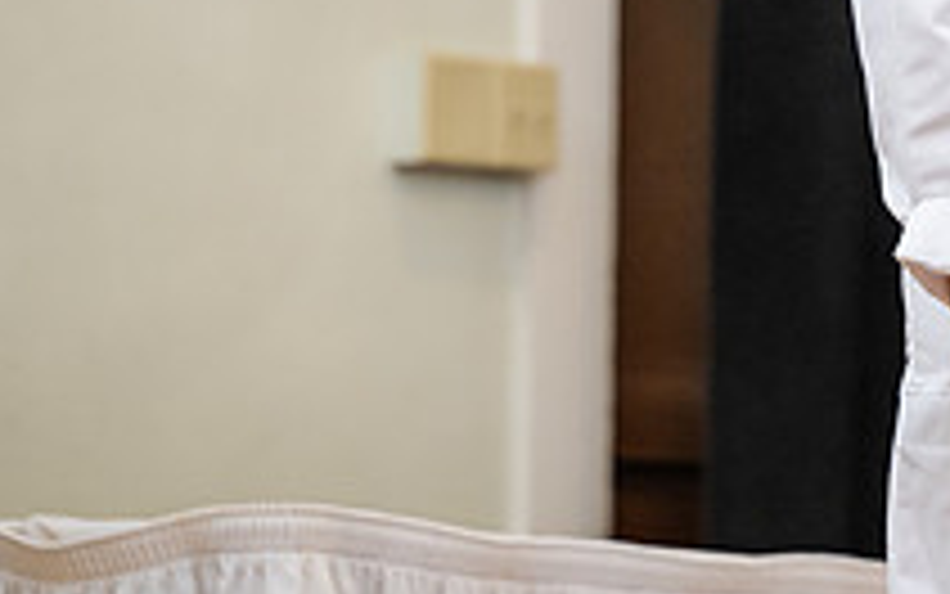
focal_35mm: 351
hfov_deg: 5.9
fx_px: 9090
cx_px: 1265
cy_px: -241
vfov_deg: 3.7
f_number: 3.5
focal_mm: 125
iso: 1600
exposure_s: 1/200
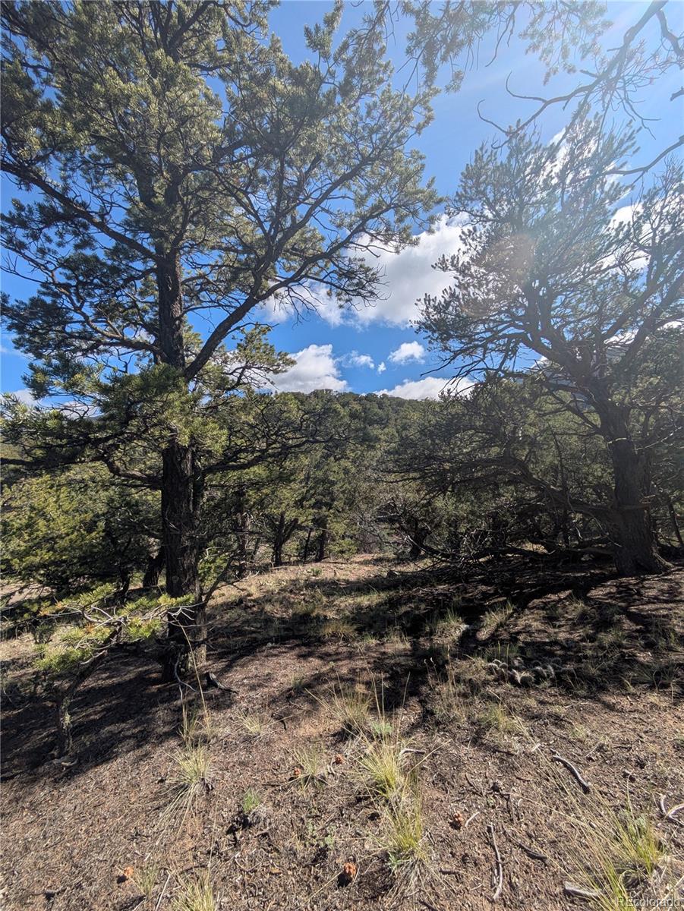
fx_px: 369
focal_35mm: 14
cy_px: 456
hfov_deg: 85.7
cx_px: 342
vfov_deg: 102.0
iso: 51
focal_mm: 1.83
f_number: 2.2
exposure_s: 1/2604
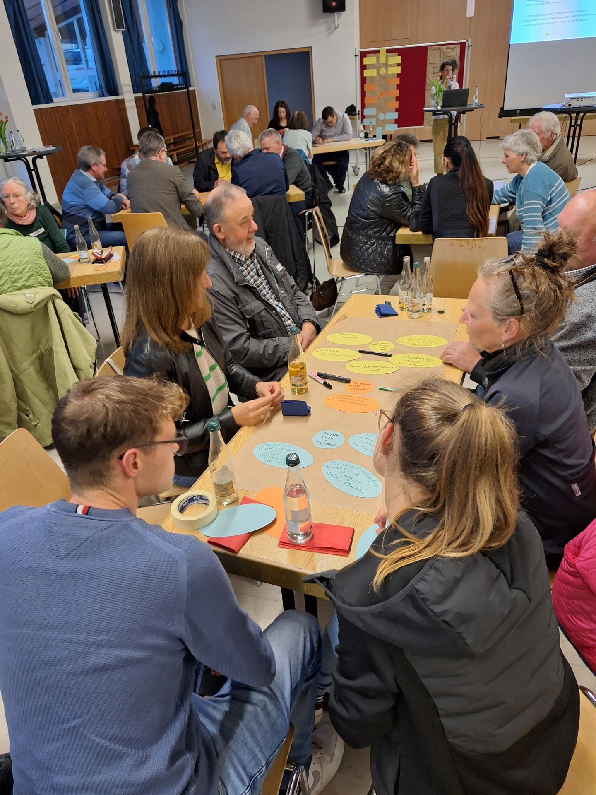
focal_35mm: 23
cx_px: 298
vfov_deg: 73.9
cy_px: 398
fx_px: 528
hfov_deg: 58.9
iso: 200
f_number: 1.8
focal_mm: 5.54
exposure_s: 1/33
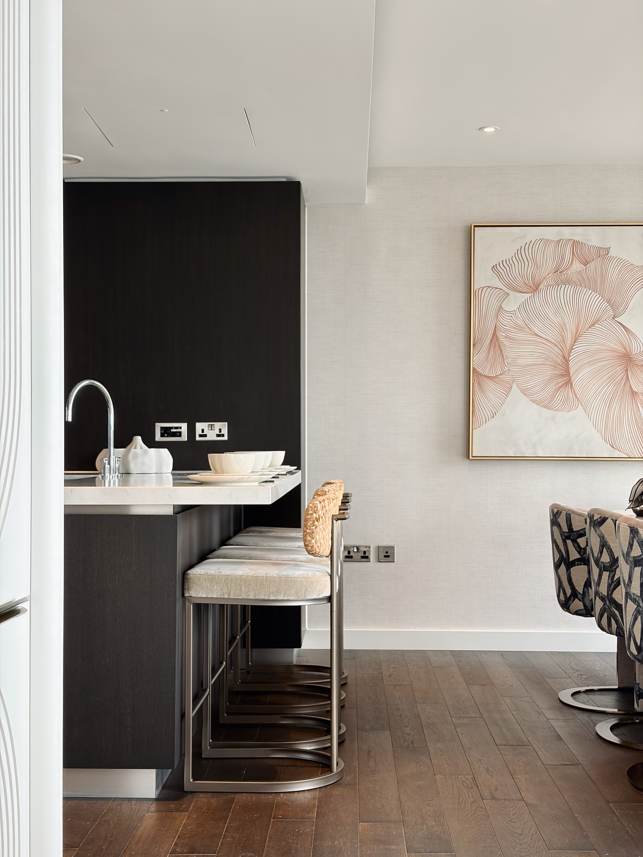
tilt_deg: -0.7
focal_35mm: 52
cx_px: 322
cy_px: 428
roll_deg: +0.1
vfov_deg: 36.8
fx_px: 1288
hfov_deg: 28.0
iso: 40
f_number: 1.6
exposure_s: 1/50
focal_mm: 5.96
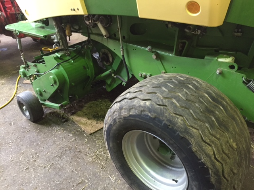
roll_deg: +2.5
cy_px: 95
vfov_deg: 48.2
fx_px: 213
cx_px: 127
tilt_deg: -30.0
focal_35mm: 29
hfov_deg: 61.7
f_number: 2.2
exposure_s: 1/20
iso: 250
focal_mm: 4.15
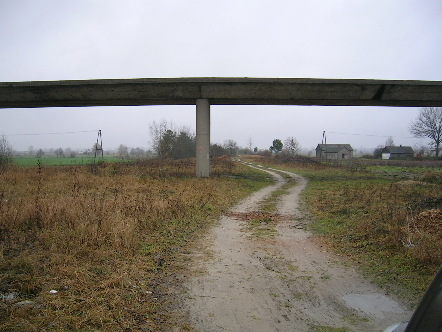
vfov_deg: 40.7
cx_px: 221
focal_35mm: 35
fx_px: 447
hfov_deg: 52.6
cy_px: 166
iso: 50
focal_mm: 5.4
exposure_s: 1/30
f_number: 2.8
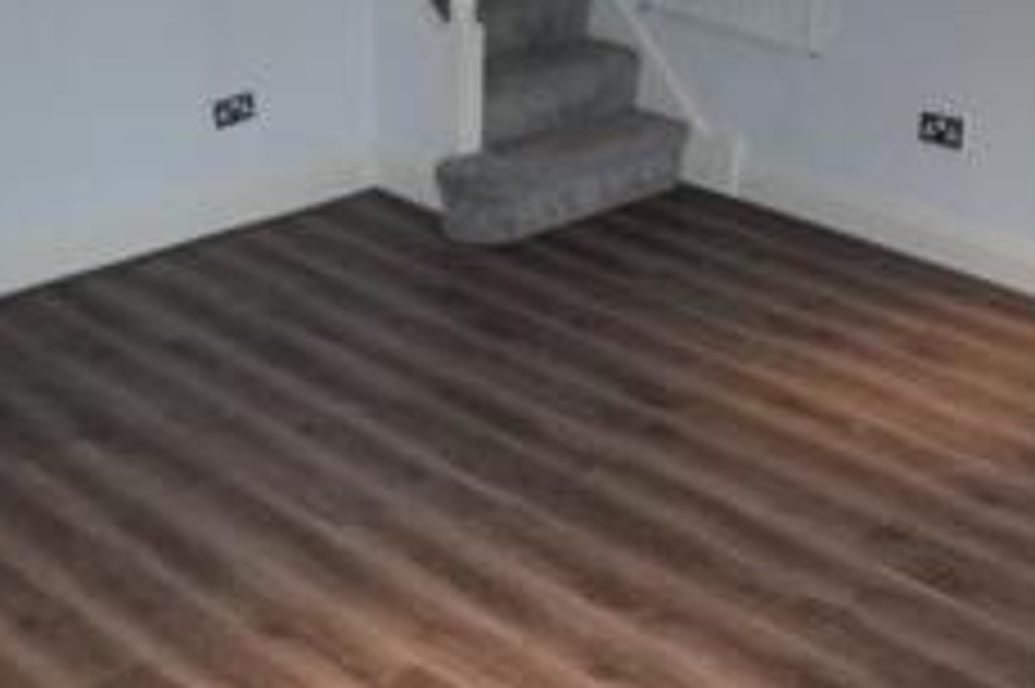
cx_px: 441
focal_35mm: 62
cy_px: 483
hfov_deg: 32.3
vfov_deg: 21.8
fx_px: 1781
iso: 800
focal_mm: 20
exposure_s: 1/60
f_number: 3.8
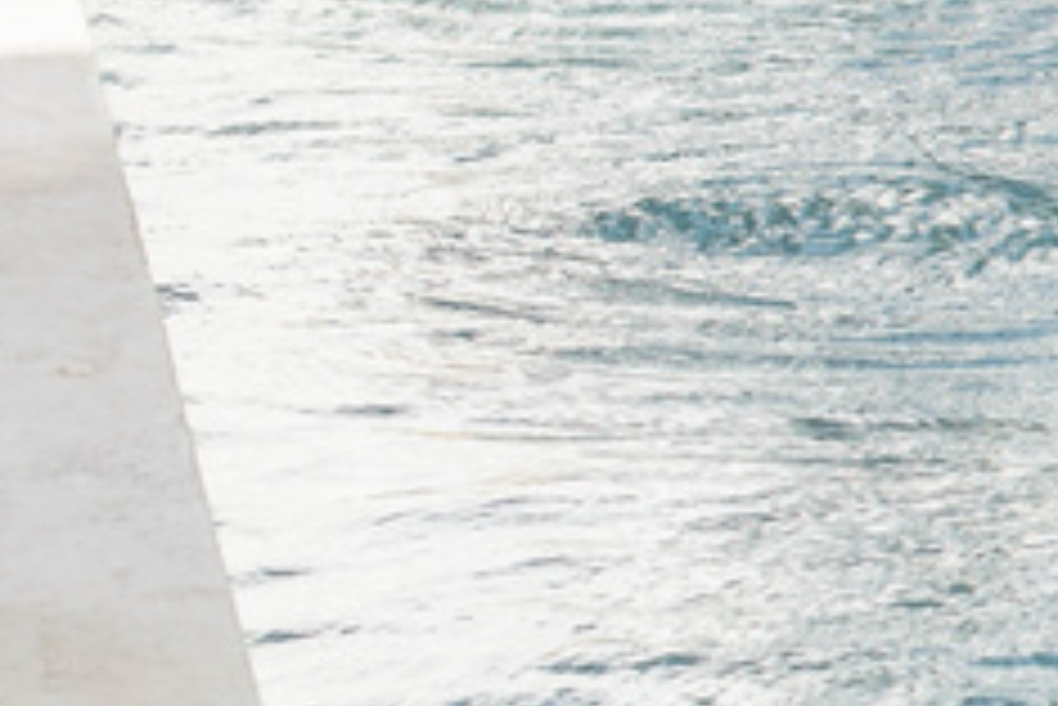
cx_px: 2598
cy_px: -54
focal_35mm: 255
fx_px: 7498
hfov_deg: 7.5
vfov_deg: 5.4
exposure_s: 1/200
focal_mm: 50
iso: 100
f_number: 4.5
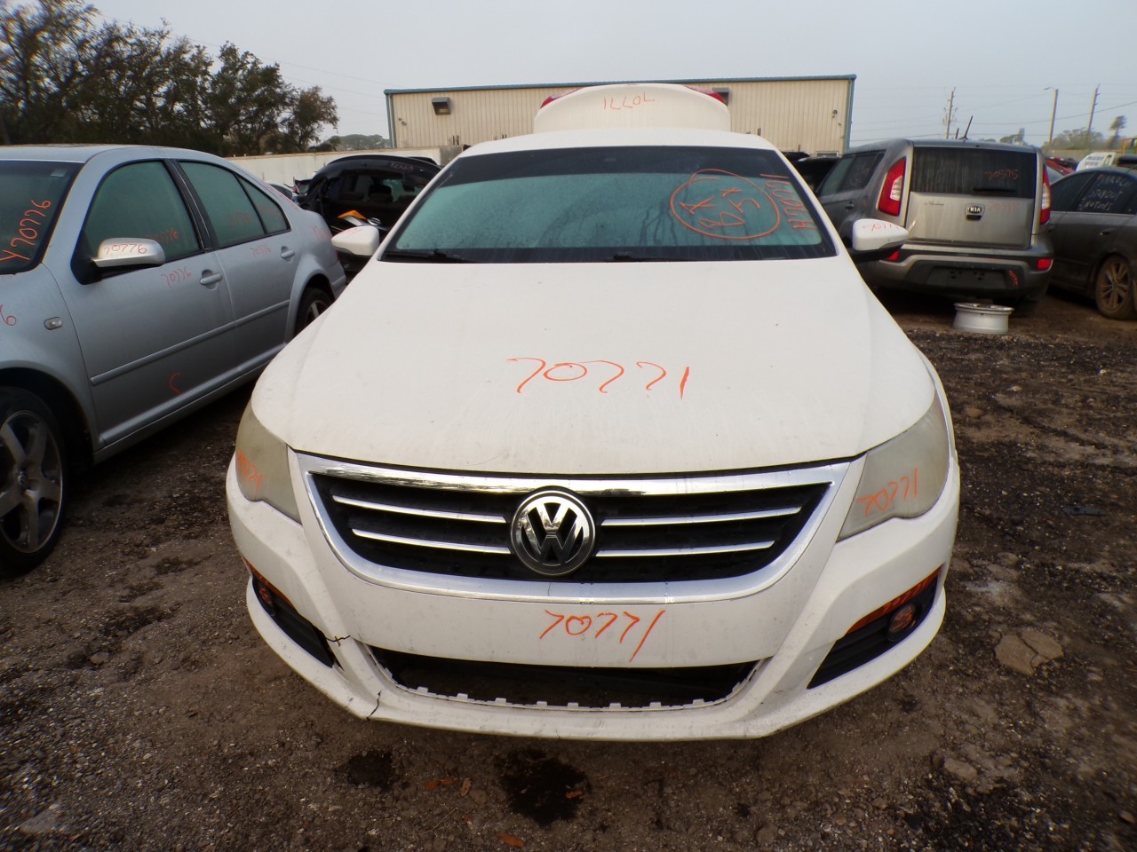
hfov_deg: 71.6
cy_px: 426
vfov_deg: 56.8
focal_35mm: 24
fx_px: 788
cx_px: 568
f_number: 4.4
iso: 100
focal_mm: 4.3
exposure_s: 1/240
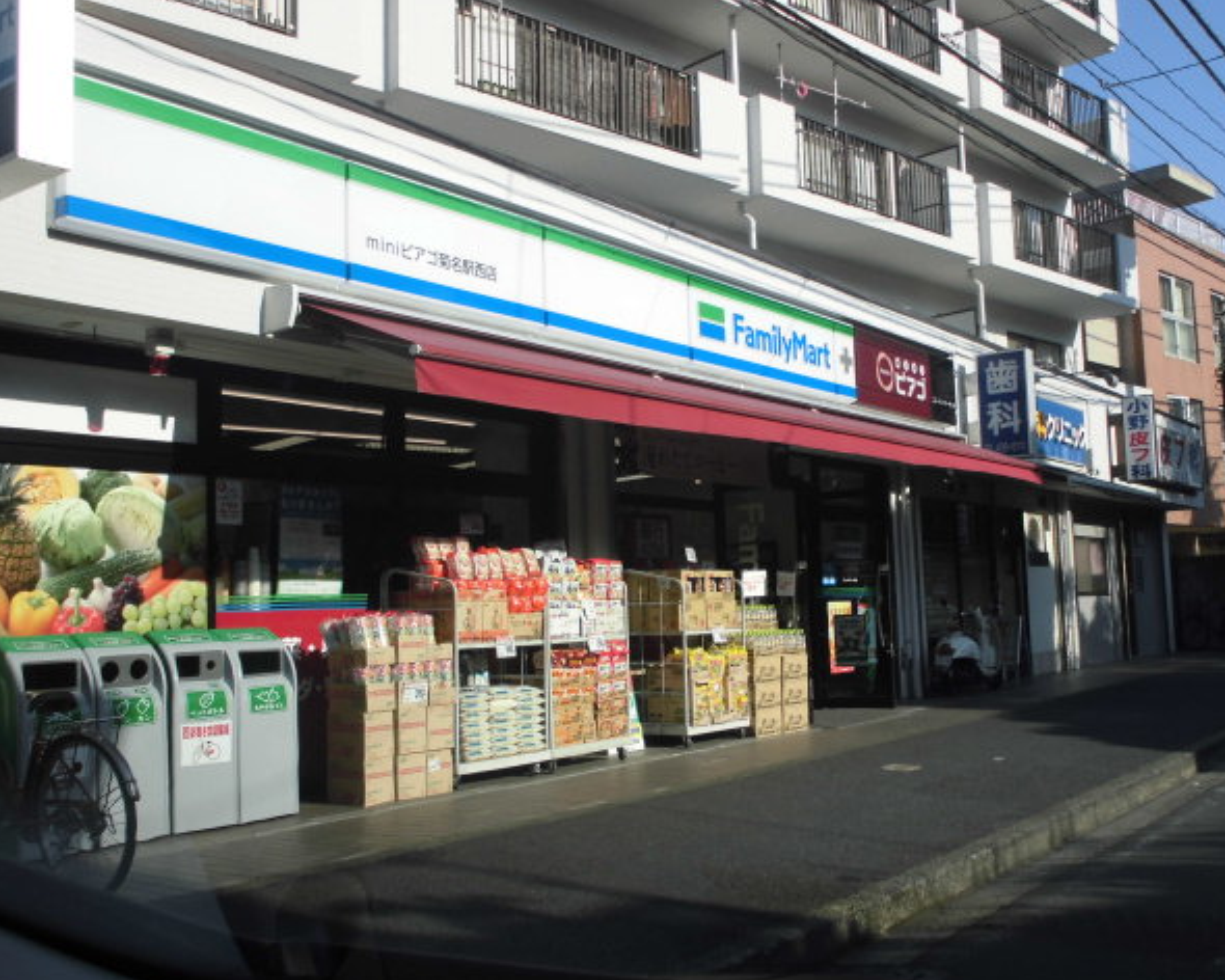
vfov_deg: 41.2
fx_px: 1305
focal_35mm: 36
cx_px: 648
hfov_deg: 50.3
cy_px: 494
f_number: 4
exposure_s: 1/320
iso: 100
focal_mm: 6.1
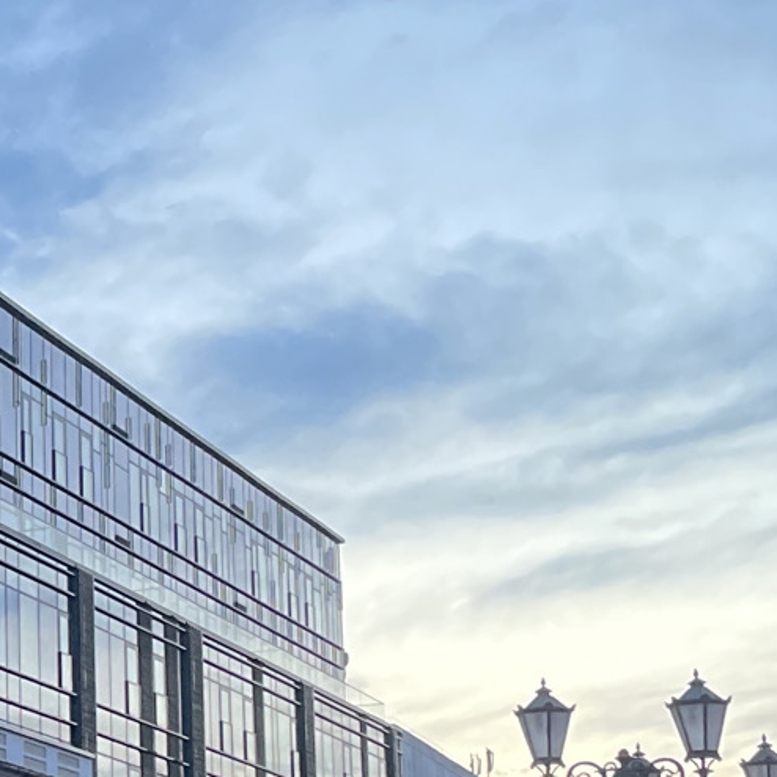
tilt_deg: +10.5
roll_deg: +0.3
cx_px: -283
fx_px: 2362
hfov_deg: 17.3
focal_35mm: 93
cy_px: 665
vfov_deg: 18.4
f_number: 1.6
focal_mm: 4.2
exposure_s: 1/40
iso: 500
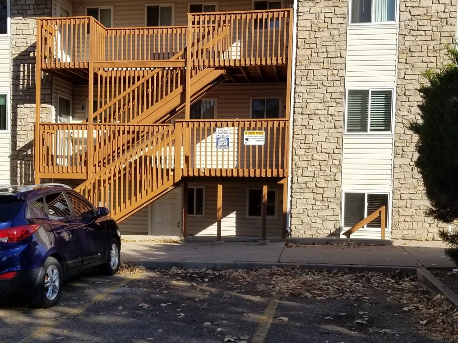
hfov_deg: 45.7
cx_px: 203
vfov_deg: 35.0
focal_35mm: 41
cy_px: 210
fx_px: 542
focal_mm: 4.25
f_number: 1.7
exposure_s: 1/2104
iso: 50
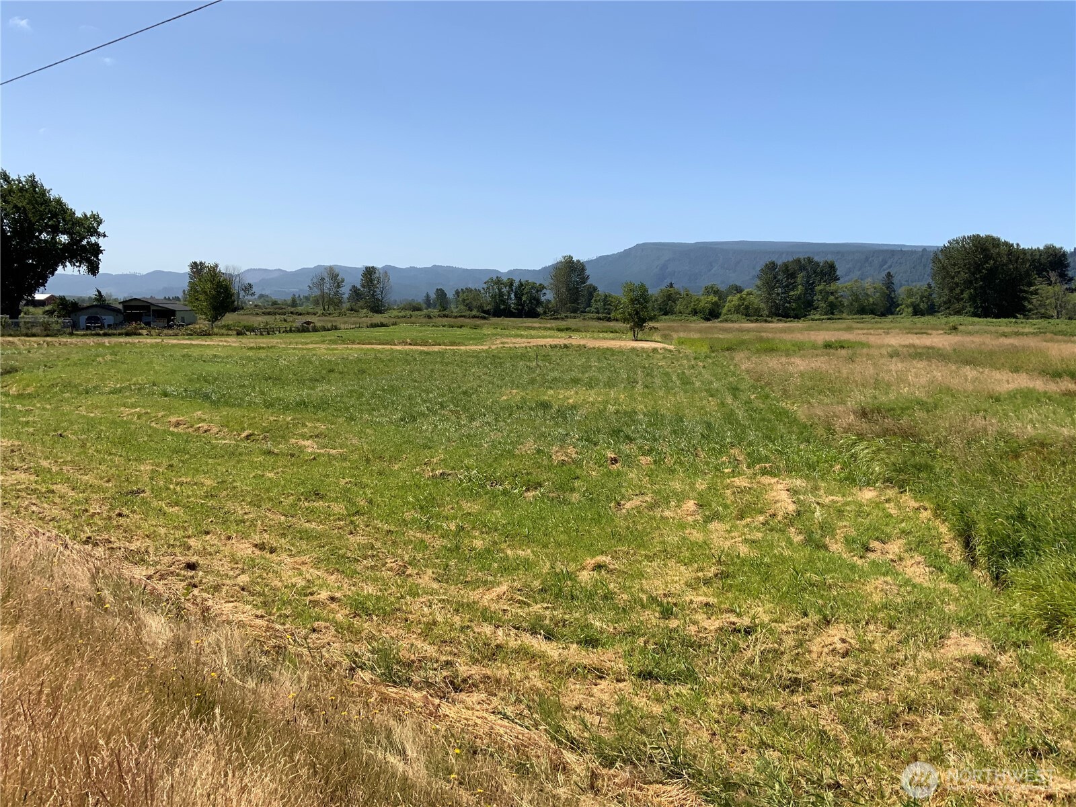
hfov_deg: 61.7
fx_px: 901
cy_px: 404
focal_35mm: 29
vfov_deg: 48.2
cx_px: 538
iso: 16
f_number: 1.8
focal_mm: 3
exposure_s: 1/2538
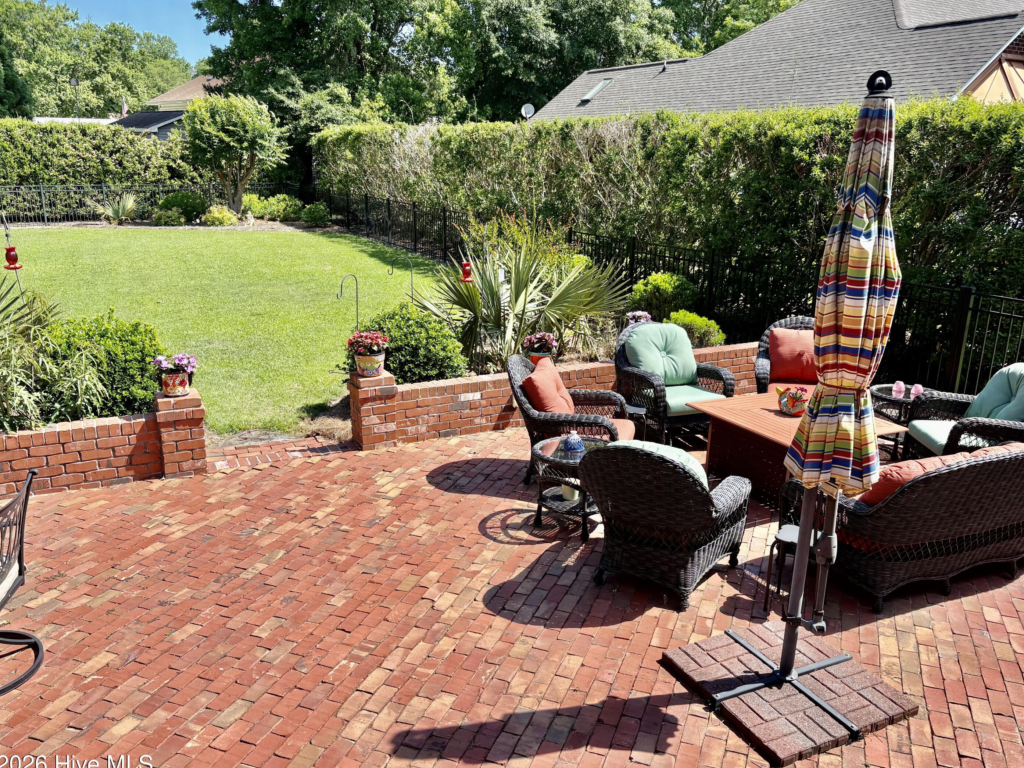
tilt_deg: -15.8
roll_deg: -0.2
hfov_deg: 63.4
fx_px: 828
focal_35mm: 28
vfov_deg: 49.7
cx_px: 528
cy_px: 388
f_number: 1.6
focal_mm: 5.96
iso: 50
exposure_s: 1/1626
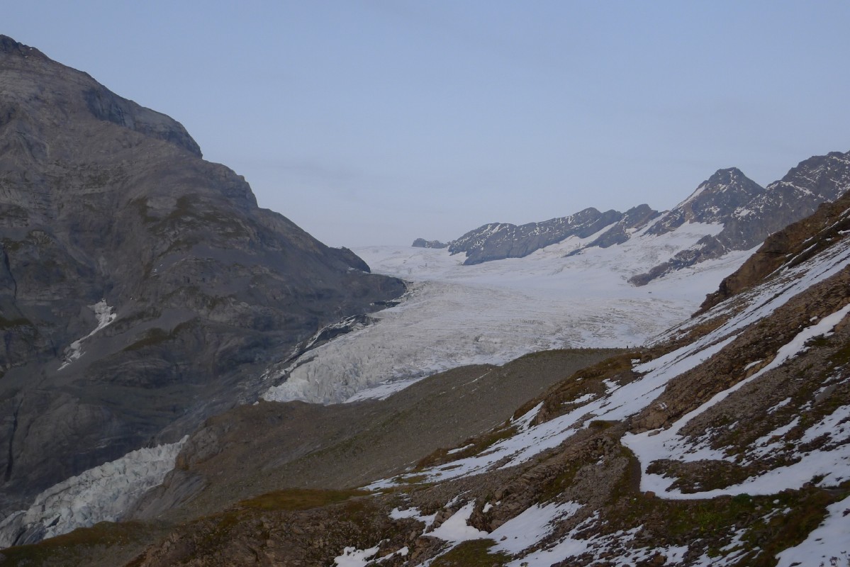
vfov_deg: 31.2
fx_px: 1015
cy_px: 284
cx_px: 425
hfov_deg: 45.4
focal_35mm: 43
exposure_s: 1/80
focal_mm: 9.2
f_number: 2.5
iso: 100
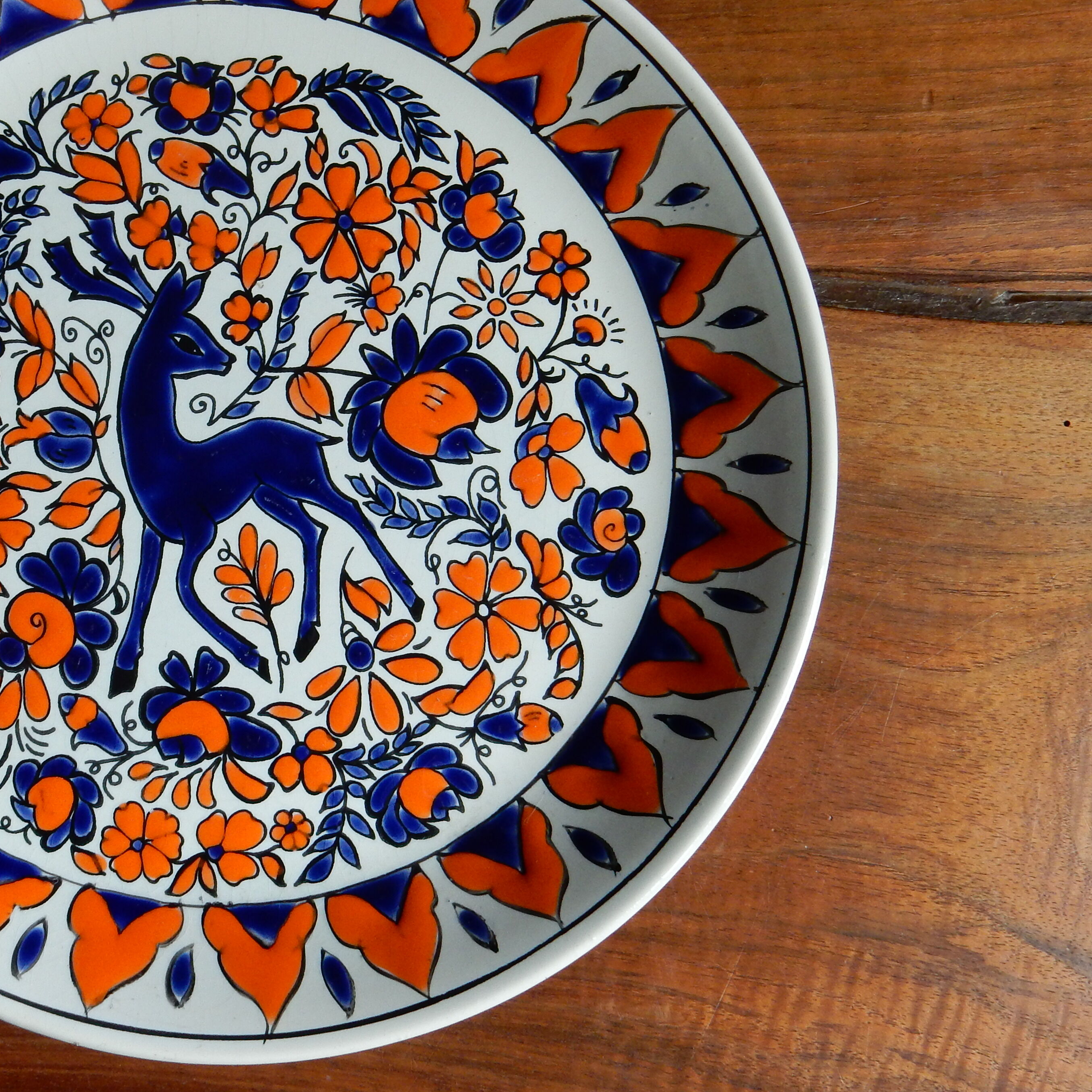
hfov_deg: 35.9
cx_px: 174
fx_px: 1606
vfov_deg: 37.4
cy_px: 453
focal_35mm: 45
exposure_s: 1/50
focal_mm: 5.4
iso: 250
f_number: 4
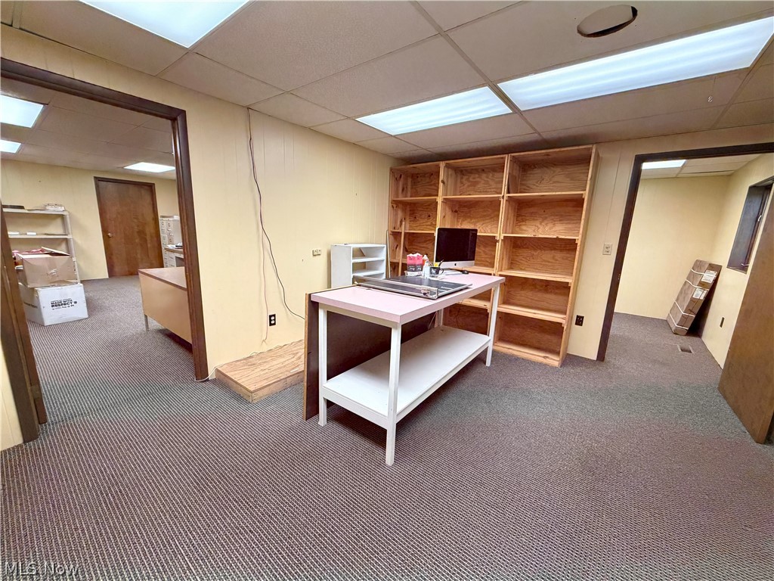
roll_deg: -2.2
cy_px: 290
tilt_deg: -11.8
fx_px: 313
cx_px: 387
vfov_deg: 85.7
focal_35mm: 14
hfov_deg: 102.1
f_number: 2.2
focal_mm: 2.22
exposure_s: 1/120
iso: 200
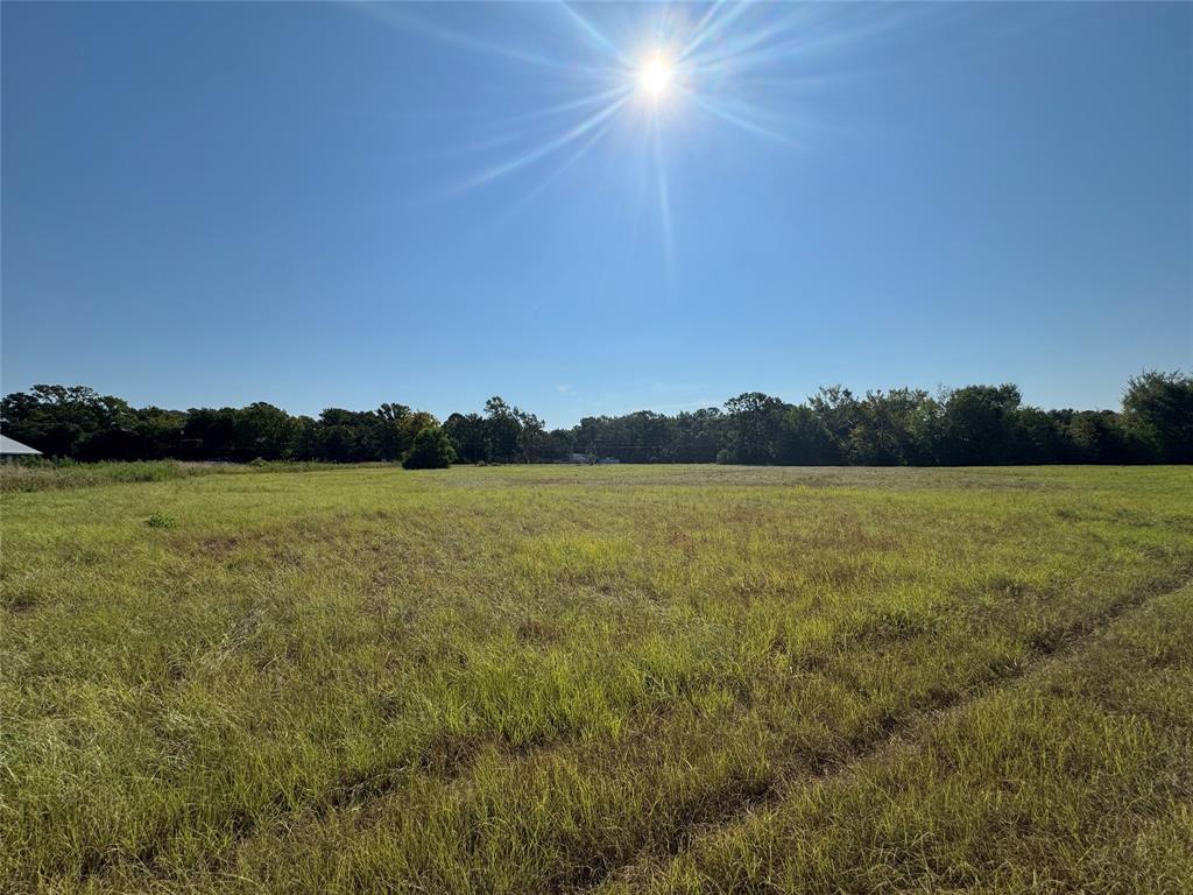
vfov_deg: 85.7
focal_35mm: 14
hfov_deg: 102.1
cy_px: 448
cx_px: 596
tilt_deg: +0.7
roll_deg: +2.2
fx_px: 482
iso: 40
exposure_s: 1/4630
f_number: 2.2
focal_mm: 2.22
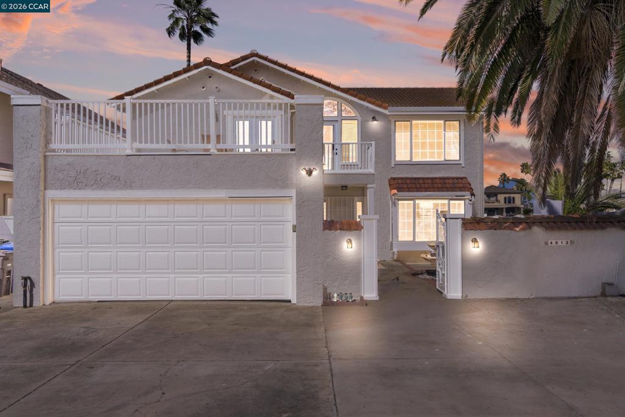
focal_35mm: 27
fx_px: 469
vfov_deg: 47.9
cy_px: 208
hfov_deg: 67.4
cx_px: 312
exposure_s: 1/3200
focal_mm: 27
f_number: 8
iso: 400
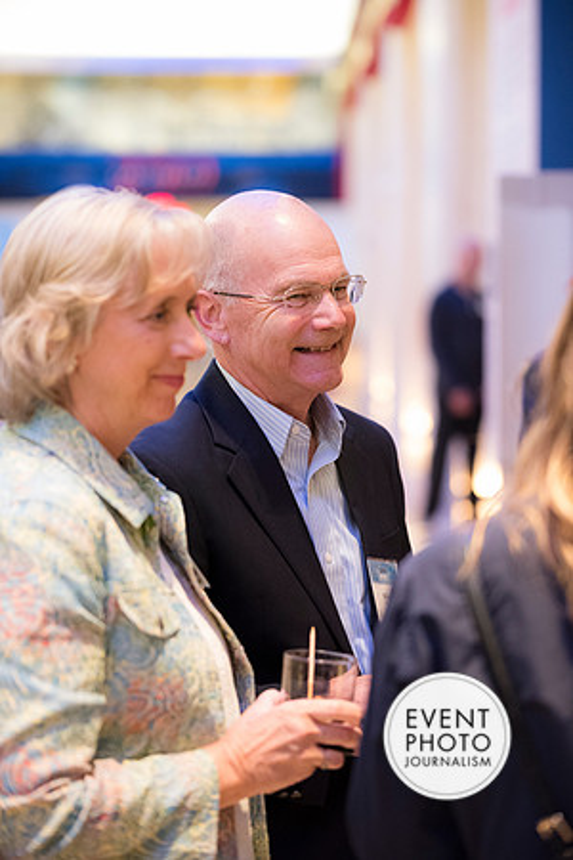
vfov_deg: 19.5
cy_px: 430
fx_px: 2507
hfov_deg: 13.0
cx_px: 286
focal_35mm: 105
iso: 6400
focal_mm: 105
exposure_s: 1/100
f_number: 2.8
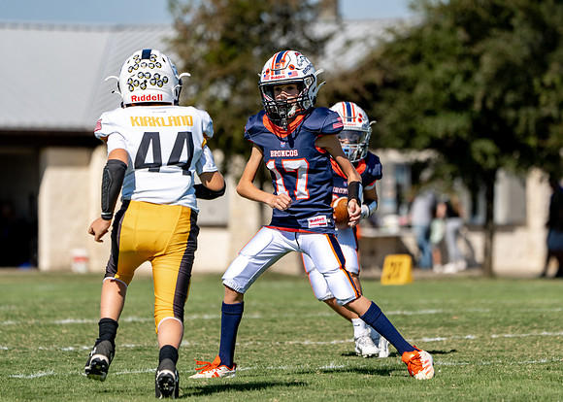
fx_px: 5788
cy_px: 182
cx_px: 359
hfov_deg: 5.6
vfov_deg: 4.0
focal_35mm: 362
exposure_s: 1/1250
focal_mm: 288
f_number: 5.6
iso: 125
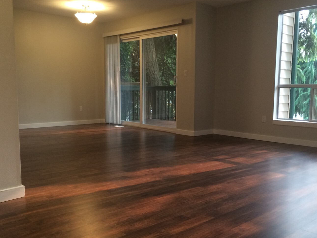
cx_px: 169
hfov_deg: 51.3
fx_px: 330
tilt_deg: -6.7
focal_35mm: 36
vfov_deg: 39.6
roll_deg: -0.2
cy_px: 131
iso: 50
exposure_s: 1/30
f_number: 2.2
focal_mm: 4.15
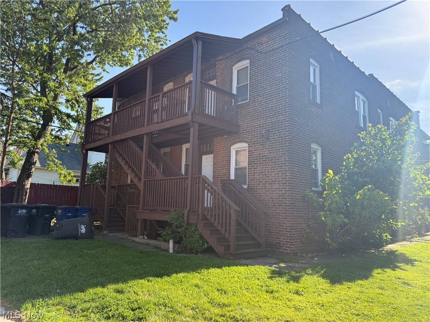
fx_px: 298
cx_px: 215
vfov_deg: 56.8
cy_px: 161
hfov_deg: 71.6
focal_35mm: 24
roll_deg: -1.7
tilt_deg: +9.2
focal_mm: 6.76
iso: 100
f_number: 1.78
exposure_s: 1/2232
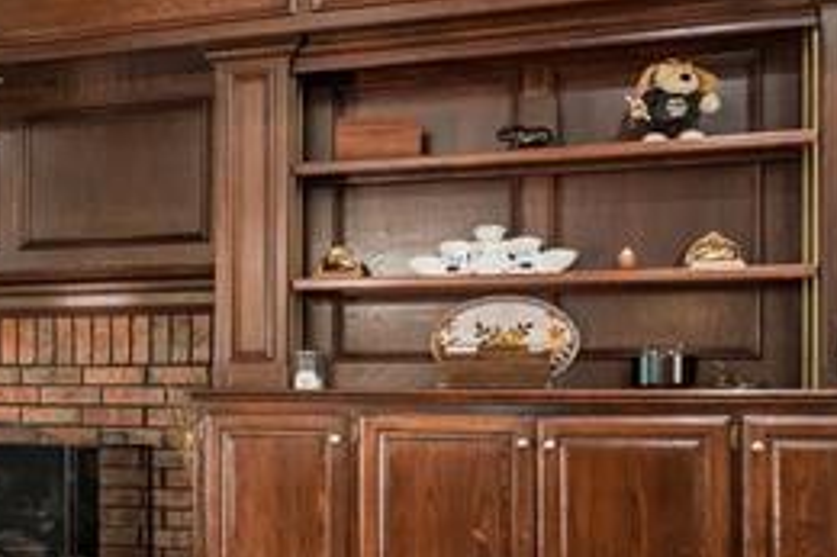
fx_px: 1371
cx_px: -153
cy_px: 399
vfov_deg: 22.8
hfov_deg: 29.5
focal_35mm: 59
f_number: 6.3
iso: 200
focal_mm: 10
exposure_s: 1/15
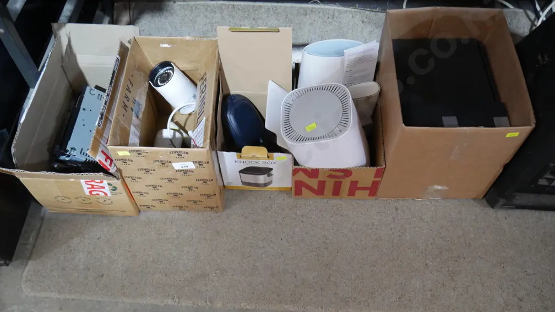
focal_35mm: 31
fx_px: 456
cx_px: 280
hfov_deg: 62.6
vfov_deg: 37.8
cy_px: 167
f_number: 4
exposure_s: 1/60
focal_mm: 14
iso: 1600
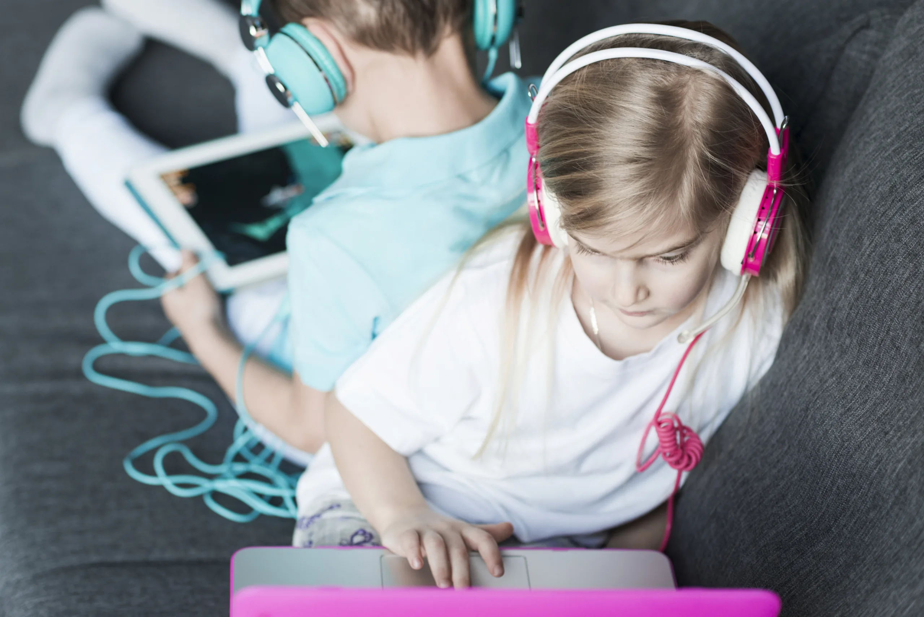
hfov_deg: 23.9
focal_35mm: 85
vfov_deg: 16.1
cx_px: 462
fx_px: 2182
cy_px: 308
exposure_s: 1/80
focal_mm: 85
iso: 400
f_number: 2.8
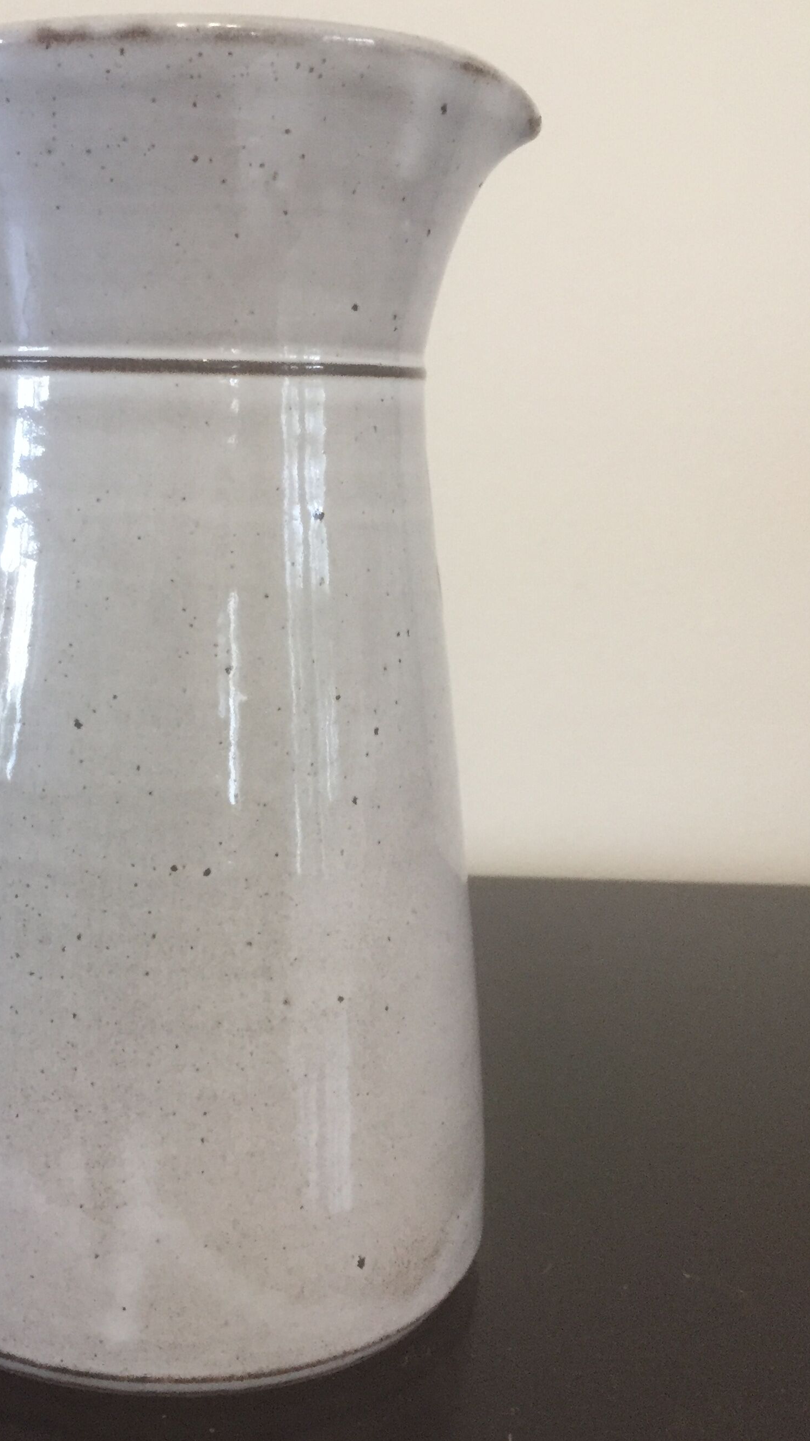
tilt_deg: -10.2
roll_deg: -0.3
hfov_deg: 29.7
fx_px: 1489
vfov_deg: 51.6
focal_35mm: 39
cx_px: 150
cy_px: 698
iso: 250
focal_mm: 4.15
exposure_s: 1/33
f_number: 2.2
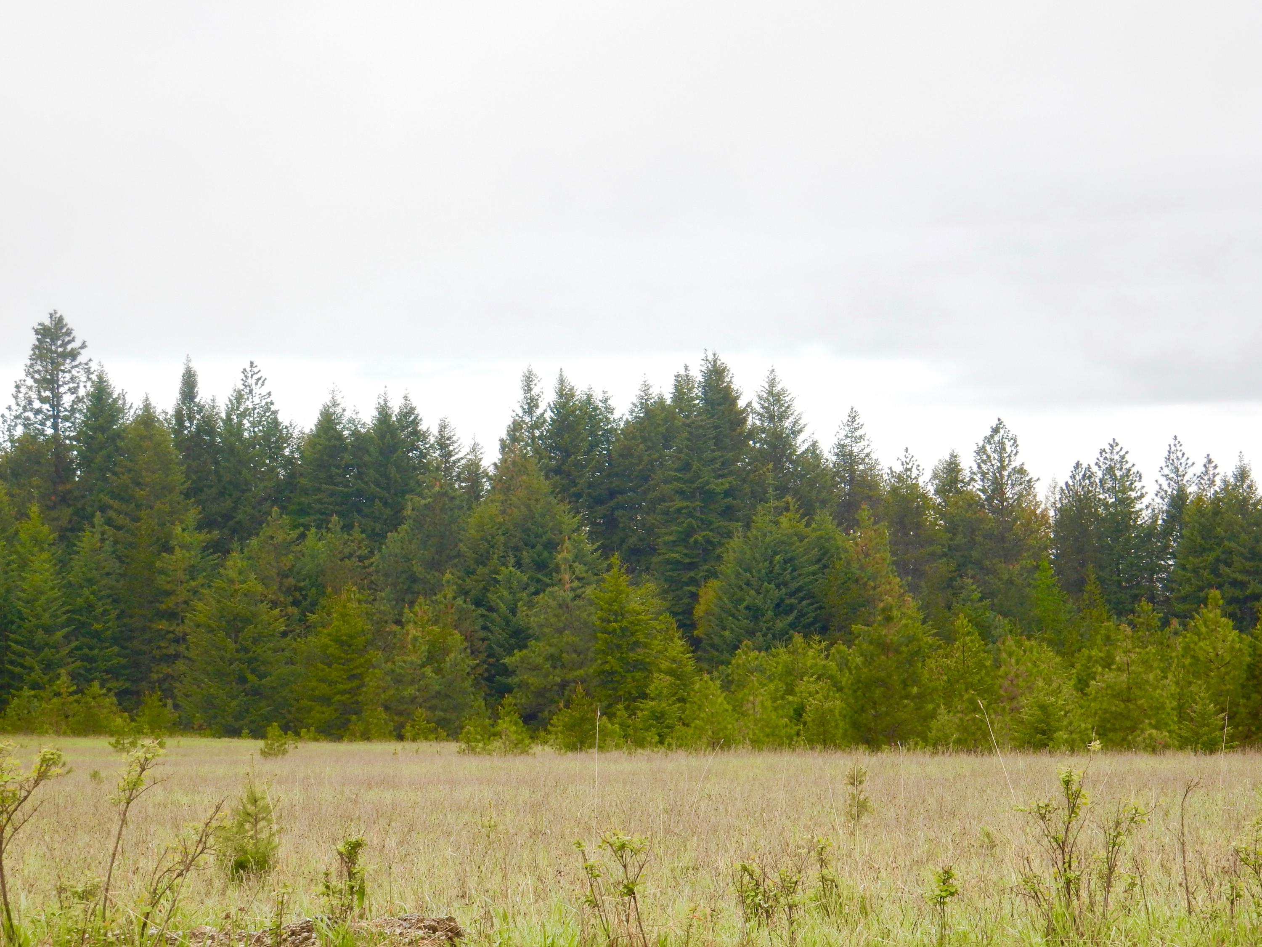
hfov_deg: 16.8
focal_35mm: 117
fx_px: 4265
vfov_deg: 12.7
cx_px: 631
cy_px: 474
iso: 125
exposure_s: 1/80
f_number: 5.6
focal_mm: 20.9
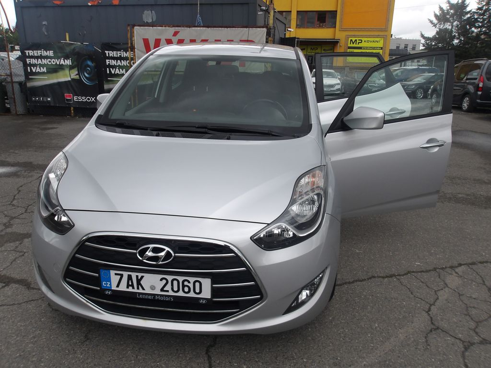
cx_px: 246
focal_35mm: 27
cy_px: 184
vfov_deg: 51.4
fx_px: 383
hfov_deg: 65.3
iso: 100
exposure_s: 1/281
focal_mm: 4.9
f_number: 3
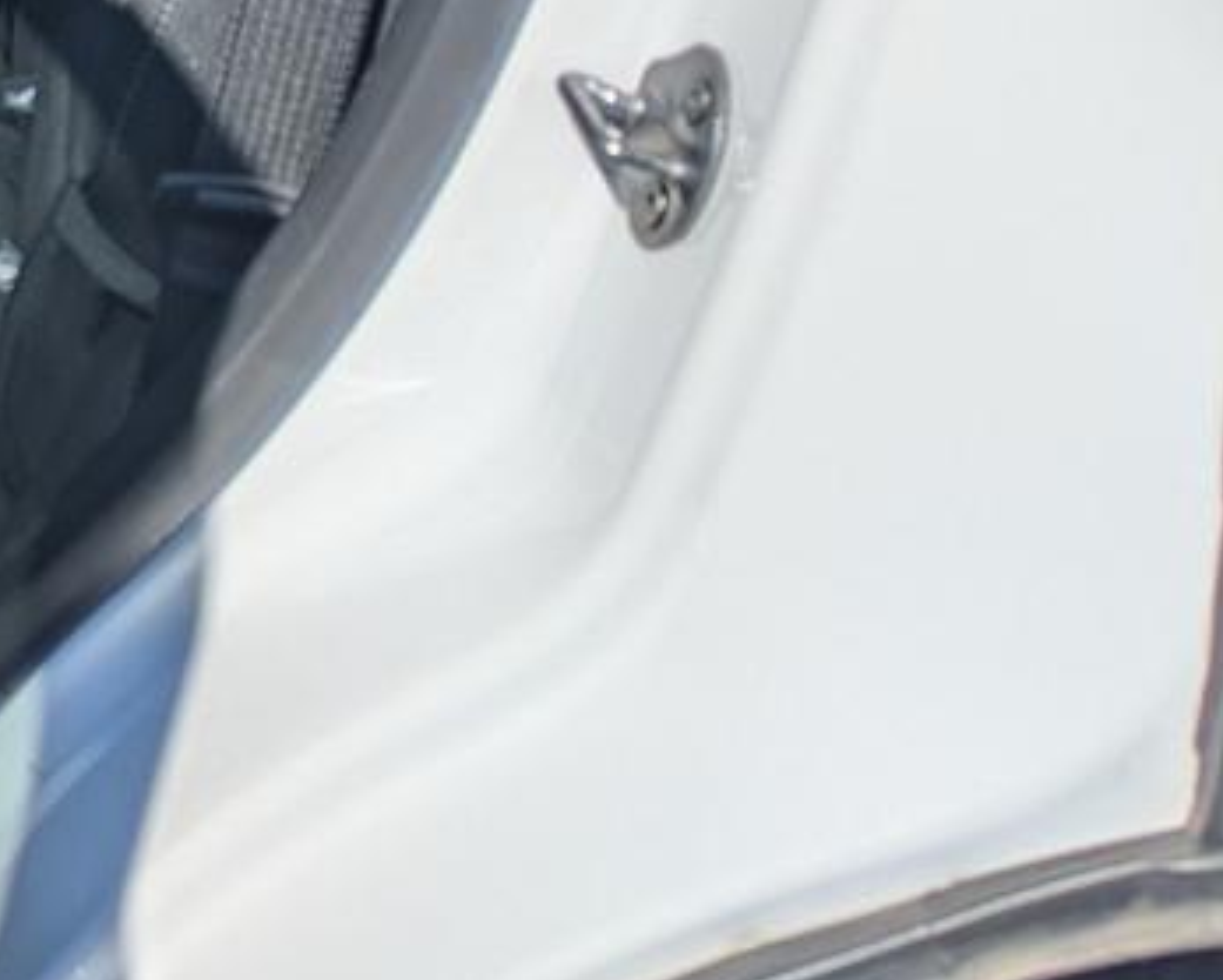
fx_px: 3259
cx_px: -580
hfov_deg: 18.9
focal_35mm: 90
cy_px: -465
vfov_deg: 15.8
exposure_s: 1/2841
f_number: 1.89
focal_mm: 5.43
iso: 39
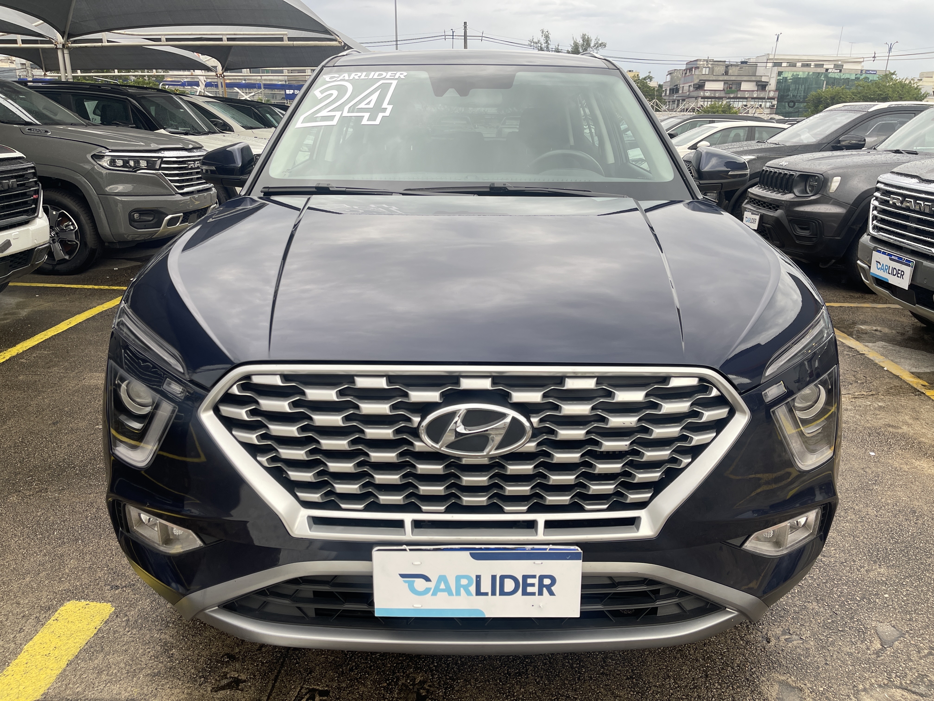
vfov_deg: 54.9
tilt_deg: -18.0
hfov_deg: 69.4
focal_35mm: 25
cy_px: 350
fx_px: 675
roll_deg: -1.3
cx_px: 467
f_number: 1.6
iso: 40
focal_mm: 5.1
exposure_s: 1/202
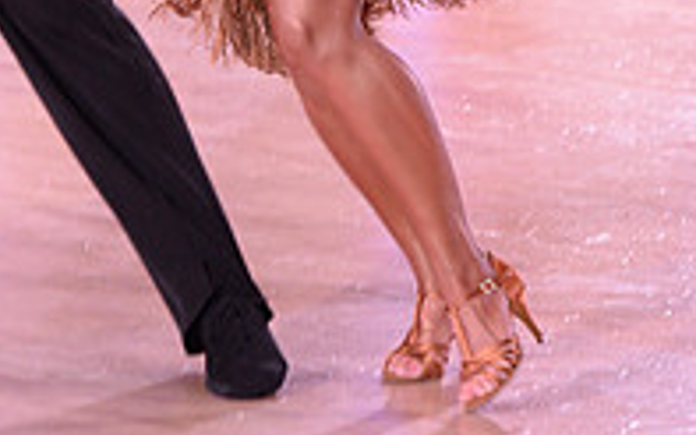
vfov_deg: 3.2
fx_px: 7680
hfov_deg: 5.2
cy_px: -463
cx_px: 164
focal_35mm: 405
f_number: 4
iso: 2000
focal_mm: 135
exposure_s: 1/250
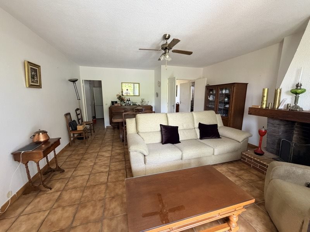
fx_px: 125
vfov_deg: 85.7
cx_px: 155
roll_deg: -0.1
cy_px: 116
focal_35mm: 14
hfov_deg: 102.1
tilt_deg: -9.2
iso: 320
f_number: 2.2
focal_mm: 2.22
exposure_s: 1/87
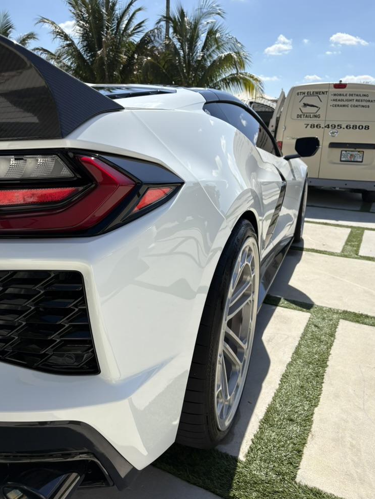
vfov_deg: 65.3
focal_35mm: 27
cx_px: 185
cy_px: 242
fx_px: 390
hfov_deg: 51.4
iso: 50
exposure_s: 1/5348
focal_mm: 5.96
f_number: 1.6
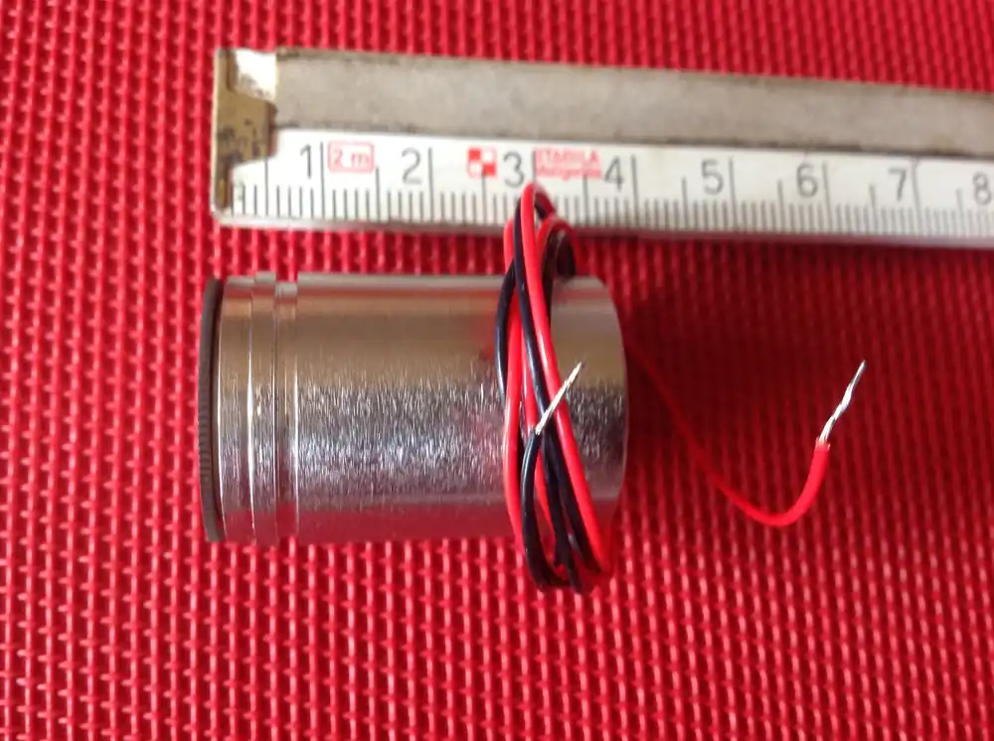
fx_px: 1003
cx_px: 497
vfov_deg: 40.6
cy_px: 370
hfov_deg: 52.7
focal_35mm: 35
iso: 125
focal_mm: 4.28
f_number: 2.4
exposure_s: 1/15
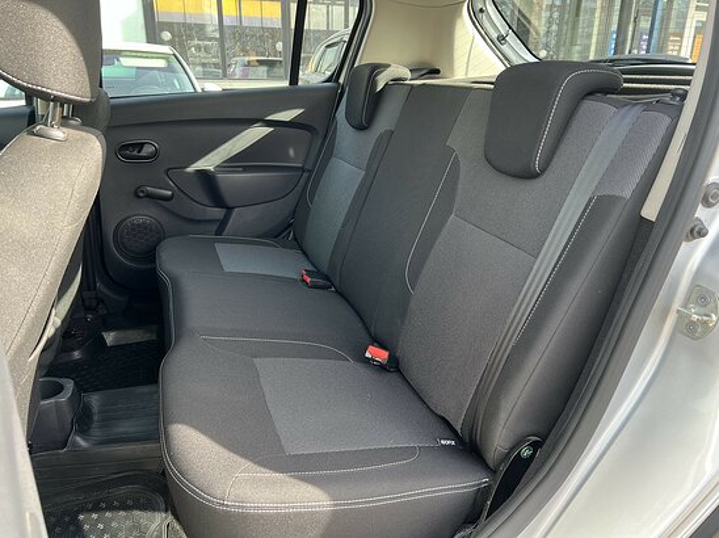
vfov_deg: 53.0
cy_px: 269
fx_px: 540
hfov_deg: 67.3
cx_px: 360
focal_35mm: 26
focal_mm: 5.7
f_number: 1.5
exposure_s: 1/140
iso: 50
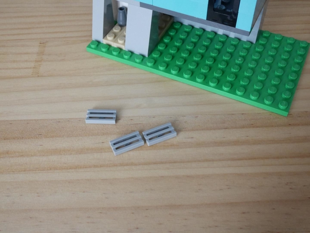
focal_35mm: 40
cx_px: 155
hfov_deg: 46.8
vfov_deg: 36.0
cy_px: 116
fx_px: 358
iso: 2500
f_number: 9
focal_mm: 20
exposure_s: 1/60
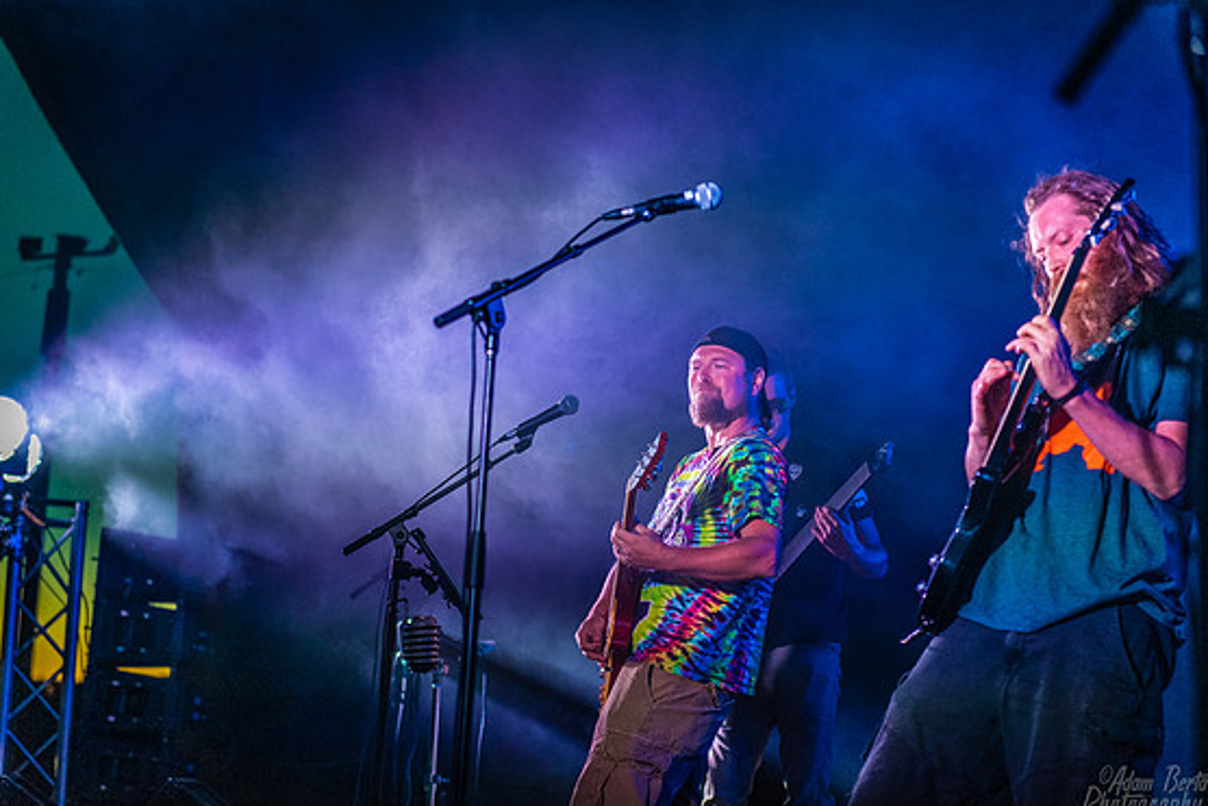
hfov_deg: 27.7
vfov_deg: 18.7
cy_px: 403
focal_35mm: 73
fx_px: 2450
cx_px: 606
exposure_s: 1/320
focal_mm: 70
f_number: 2.8
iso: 3200
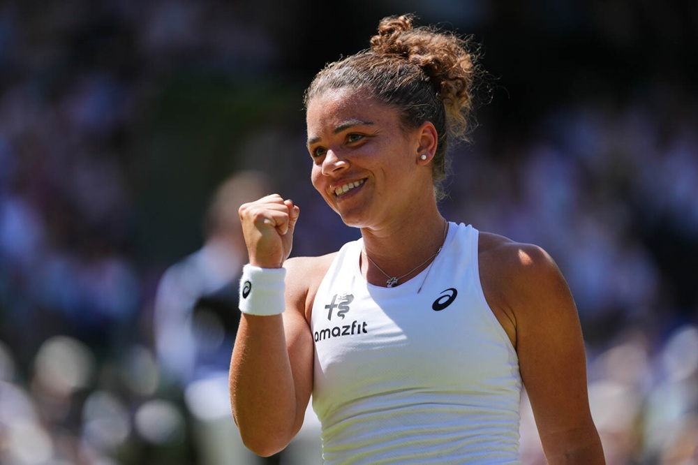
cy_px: 232
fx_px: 5814
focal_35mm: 300
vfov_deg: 4.6
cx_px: 349
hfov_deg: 6.9
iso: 200
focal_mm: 300
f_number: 2.8
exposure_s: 1/2500
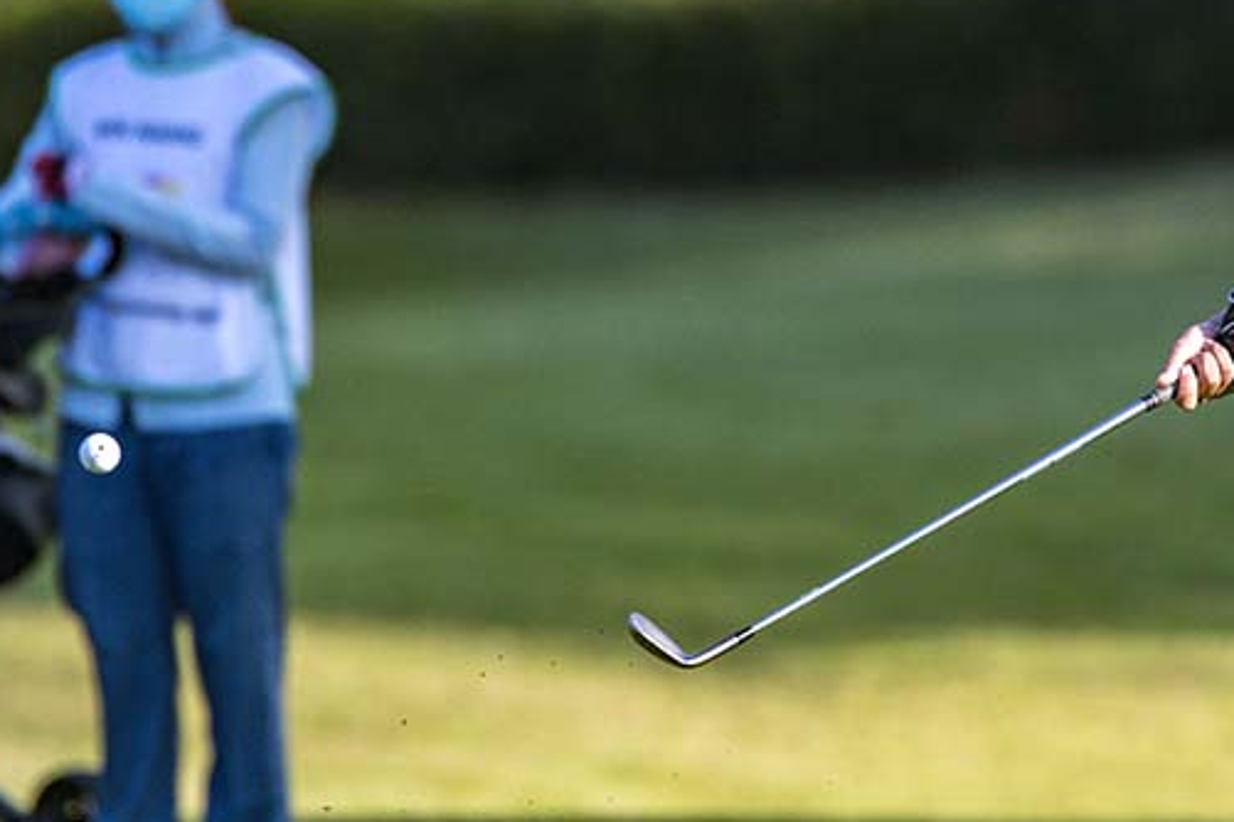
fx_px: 42707
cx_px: 682
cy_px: 162
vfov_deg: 1.1
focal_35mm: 1246
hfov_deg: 1.7
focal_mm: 650
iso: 800
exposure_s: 1/3200
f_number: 5.6
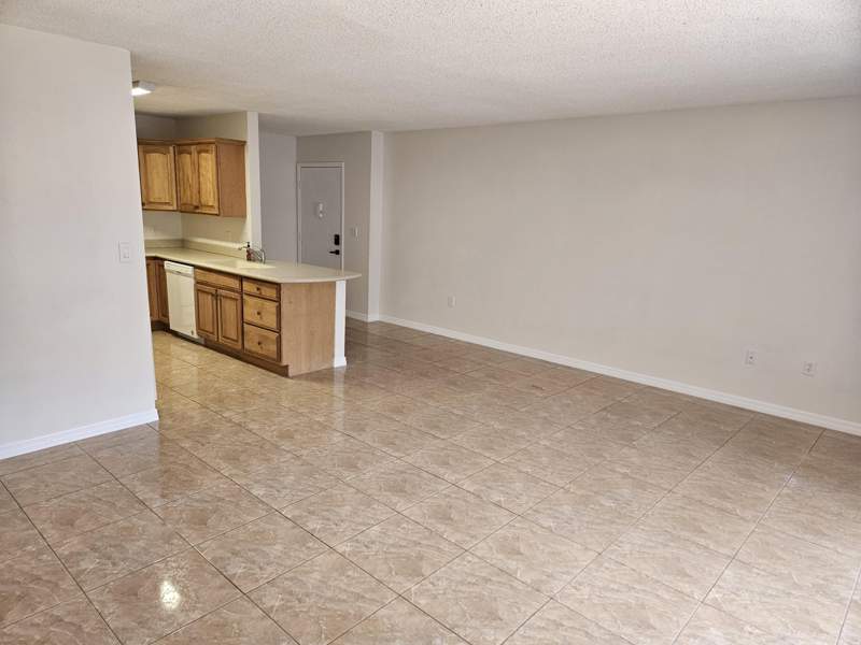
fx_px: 572
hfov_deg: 73.9
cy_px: 322
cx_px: 430
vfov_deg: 58.9
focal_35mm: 23
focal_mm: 5.4
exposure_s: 1/120
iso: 200
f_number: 1.8
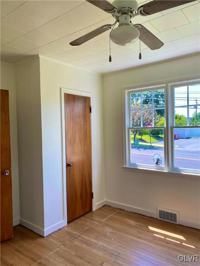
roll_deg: +2.0
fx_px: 200
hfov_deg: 53.1
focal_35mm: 26
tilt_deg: +1.4
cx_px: 100
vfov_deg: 67.3
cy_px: 133
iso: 32
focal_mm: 4.25
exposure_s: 1/293
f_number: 1.8
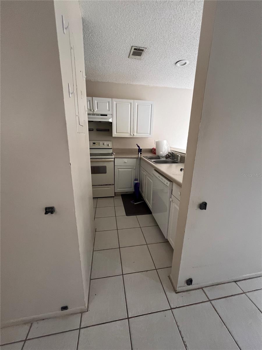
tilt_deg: -12.9
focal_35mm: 13
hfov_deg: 89.9
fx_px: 131
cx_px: 131
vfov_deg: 106.2
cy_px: 175
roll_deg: -1.1
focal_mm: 1.57
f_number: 1.8
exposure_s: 1/60
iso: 250
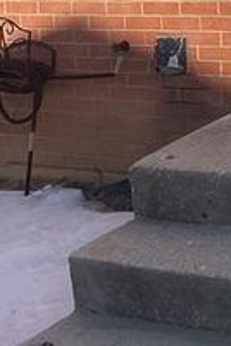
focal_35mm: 100
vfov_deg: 19.1
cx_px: 396
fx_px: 962
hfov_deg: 12.6
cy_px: -87
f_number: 1.8
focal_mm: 3
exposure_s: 1/2959
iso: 16
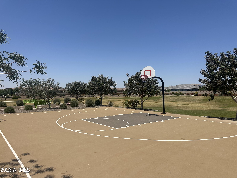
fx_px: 164
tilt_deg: +1.6
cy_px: 89
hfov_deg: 71.6
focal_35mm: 24
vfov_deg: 56.8
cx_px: 118
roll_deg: -0.5
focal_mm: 6.86
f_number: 1.78
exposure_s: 1/7576
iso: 80
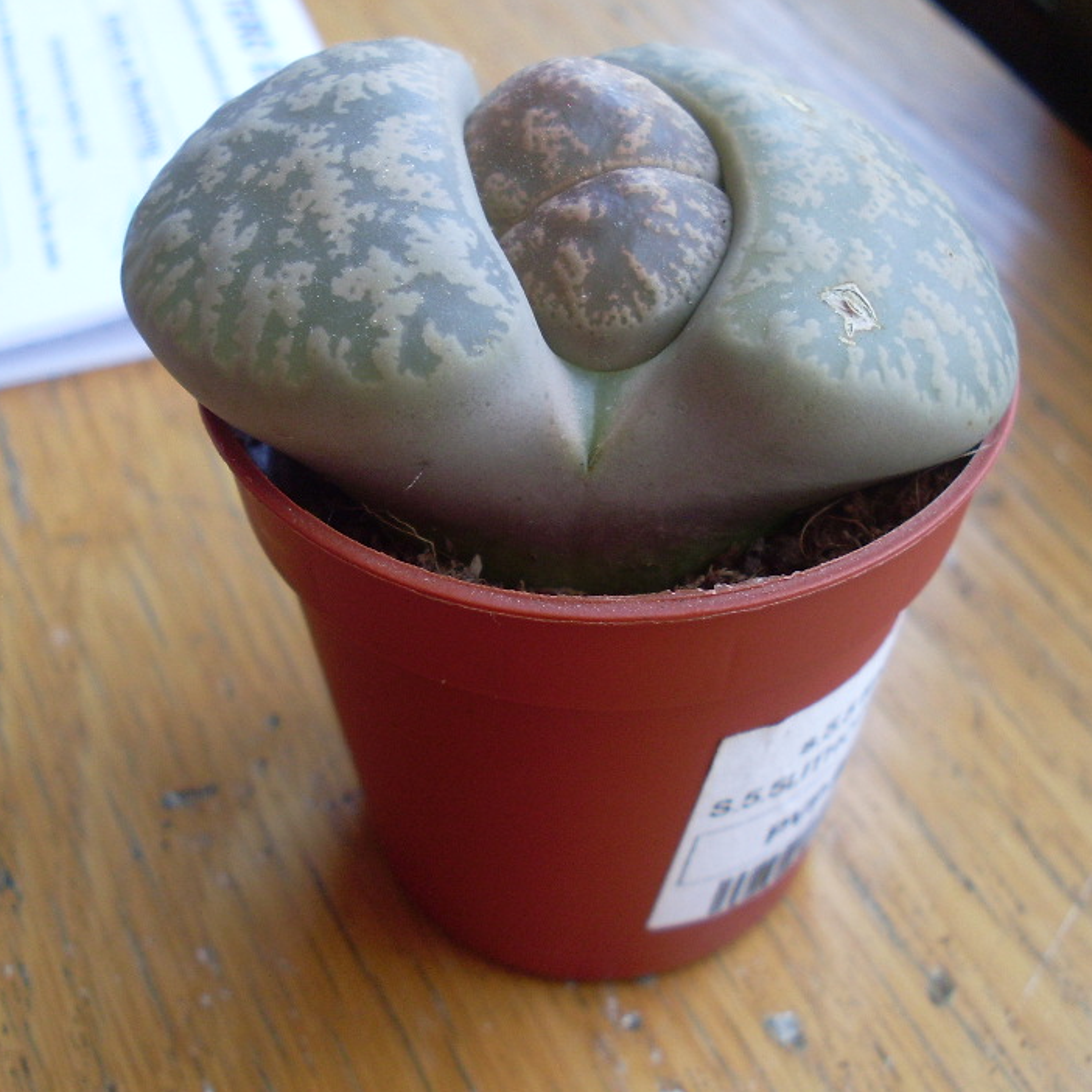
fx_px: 1749
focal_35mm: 49
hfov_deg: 34.7
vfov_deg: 34.7
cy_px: 529
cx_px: 576
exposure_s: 1/60
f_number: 3
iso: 100
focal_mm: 6.3
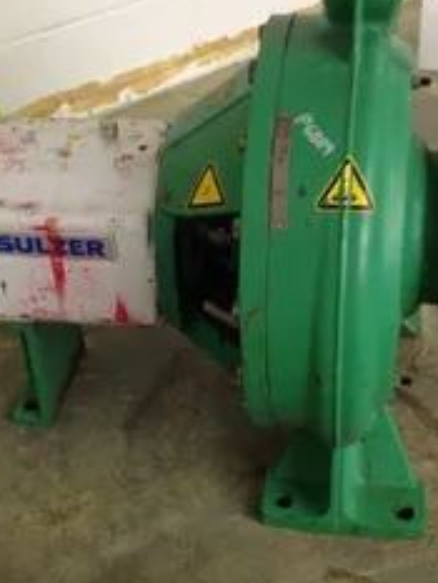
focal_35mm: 60
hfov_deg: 24.4
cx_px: 183
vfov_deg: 32.2
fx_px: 1011
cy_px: 288
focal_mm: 4.28
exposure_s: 1/20
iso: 125
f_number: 2.4
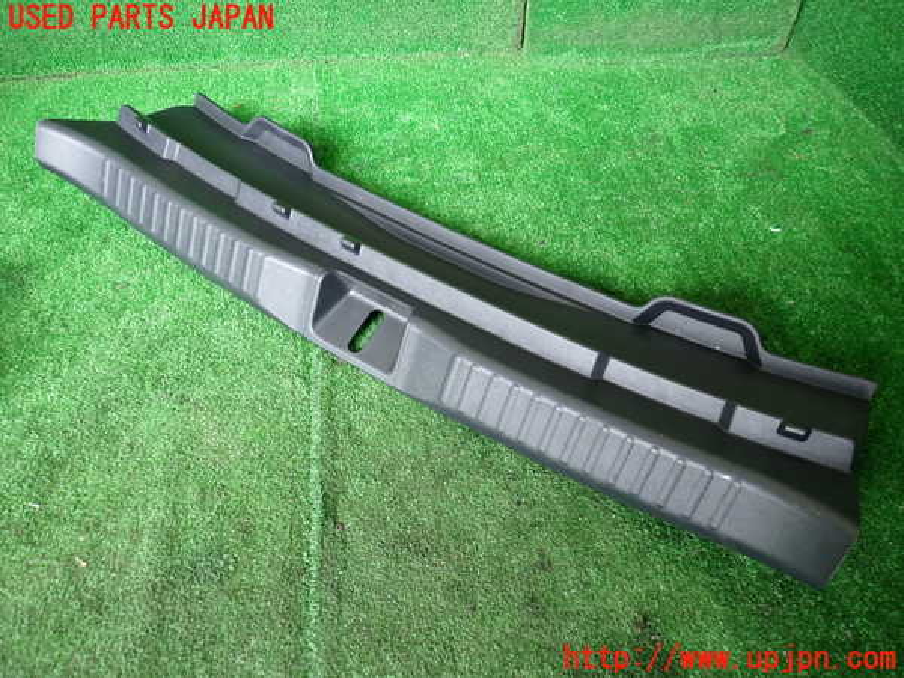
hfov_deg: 69.4
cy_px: 339
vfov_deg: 54.9
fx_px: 653
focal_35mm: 25
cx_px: 452
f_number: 2
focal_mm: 4.5
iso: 200
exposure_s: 1/40
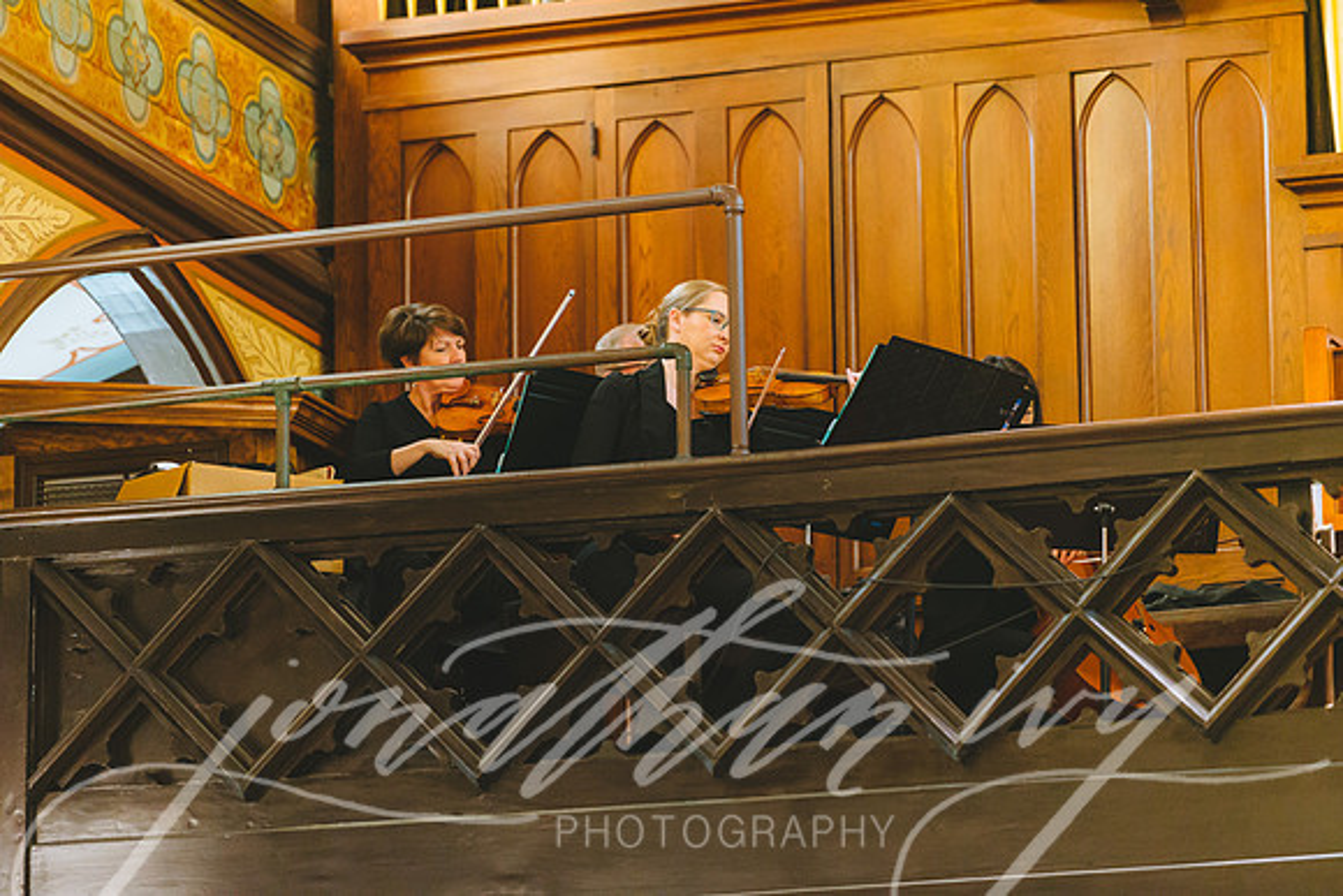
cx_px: 672
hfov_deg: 10.5
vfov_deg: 7.0
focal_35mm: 195
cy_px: 448
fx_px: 7276
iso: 3200
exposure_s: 1/160
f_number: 2.8
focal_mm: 195
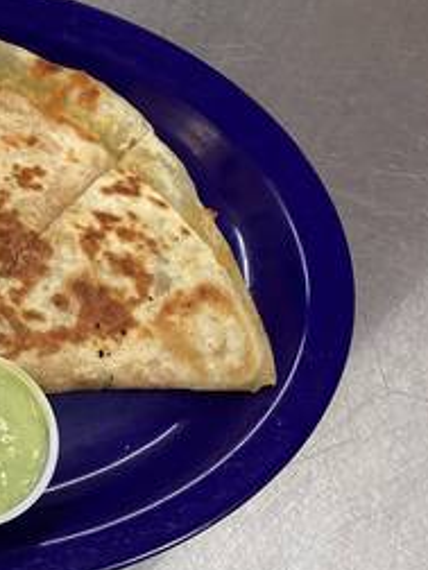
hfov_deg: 19.1
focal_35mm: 72
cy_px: 269
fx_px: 1187
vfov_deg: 27.0
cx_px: -106
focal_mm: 3.3
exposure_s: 1/60
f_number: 2.4
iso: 50
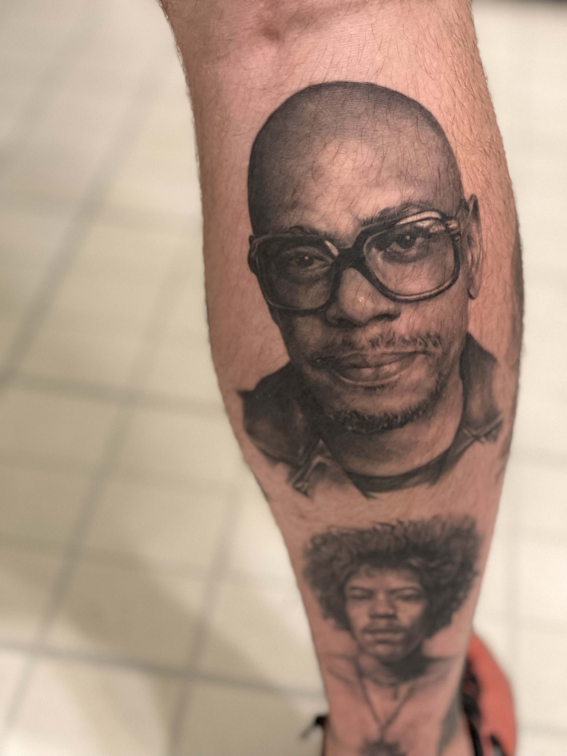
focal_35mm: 77
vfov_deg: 25.3
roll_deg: -4.2
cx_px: 284
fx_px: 1682
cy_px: 378
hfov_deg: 19.1
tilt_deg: -31.8
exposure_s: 1/24
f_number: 2.8
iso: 400
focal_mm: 9
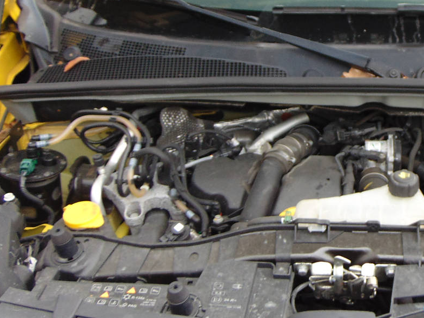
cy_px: 131
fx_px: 625
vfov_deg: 28.5
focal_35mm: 51
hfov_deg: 35.8
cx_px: 361
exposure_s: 1/30
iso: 100
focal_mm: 4.5
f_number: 3
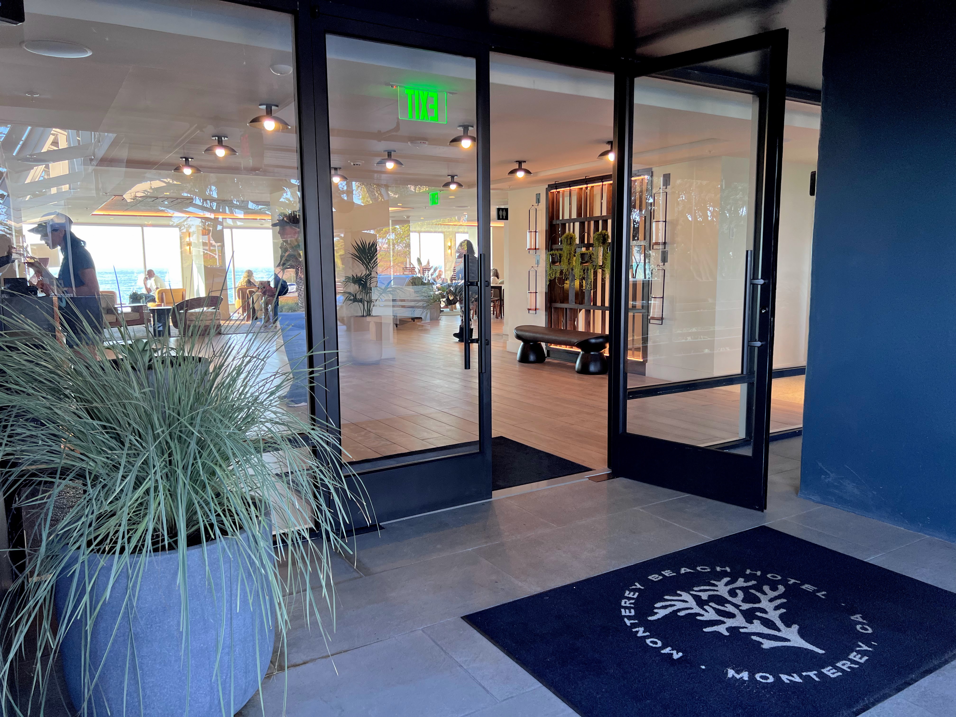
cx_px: 478
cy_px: 358
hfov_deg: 67.3
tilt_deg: -7.1
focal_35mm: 26
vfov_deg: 53.1
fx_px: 718
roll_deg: +0.6
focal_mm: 5.7
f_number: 1.5
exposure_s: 1/120
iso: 64
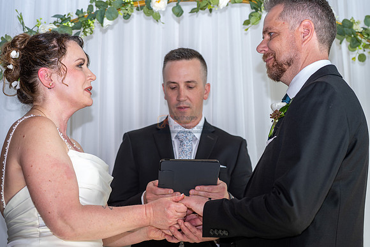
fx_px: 720
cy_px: 124
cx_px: 185
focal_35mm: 70
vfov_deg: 19.5
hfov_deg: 28.8
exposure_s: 1/160
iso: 125
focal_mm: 70
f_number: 4
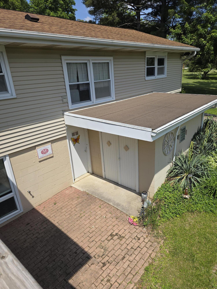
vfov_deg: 73.9
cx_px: 108
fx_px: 192
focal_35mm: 23
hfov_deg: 58.9
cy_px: 144
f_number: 1.7
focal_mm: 6.3
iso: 12
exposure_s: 1/929
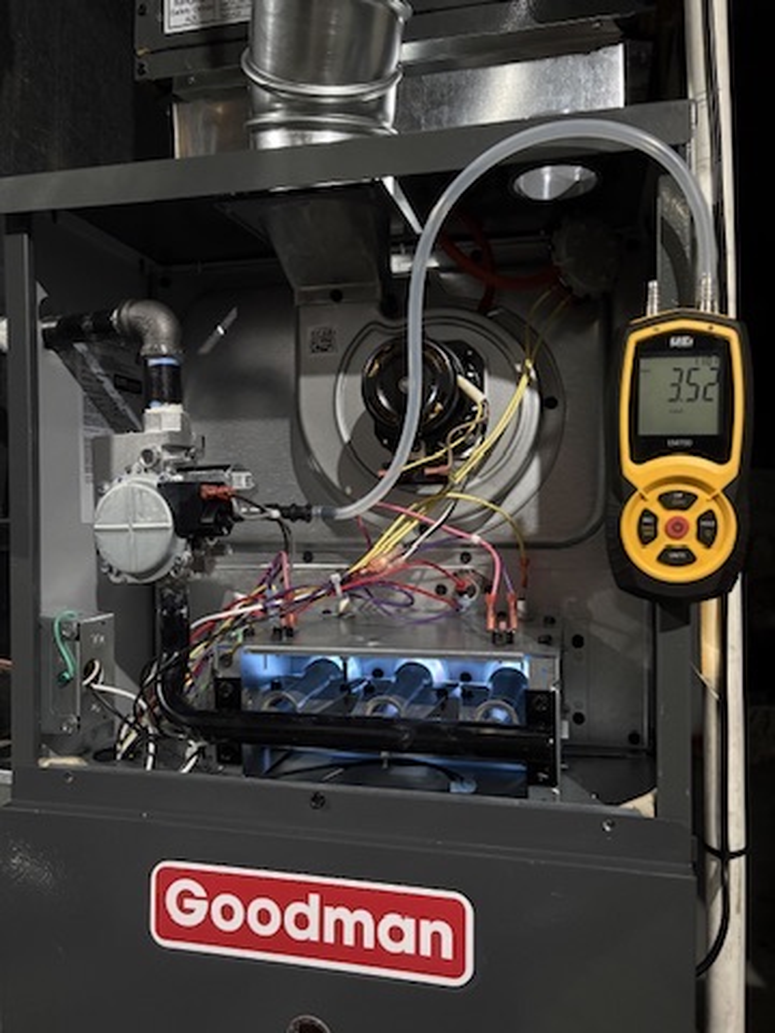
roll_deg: +0.0
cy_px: 516
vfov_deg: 67.3
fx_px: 776
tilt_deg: +0.7
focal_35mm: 26
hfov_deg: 53.1
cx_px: 388
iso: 800
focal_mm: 5.96
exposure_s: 1/24
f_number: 1.6
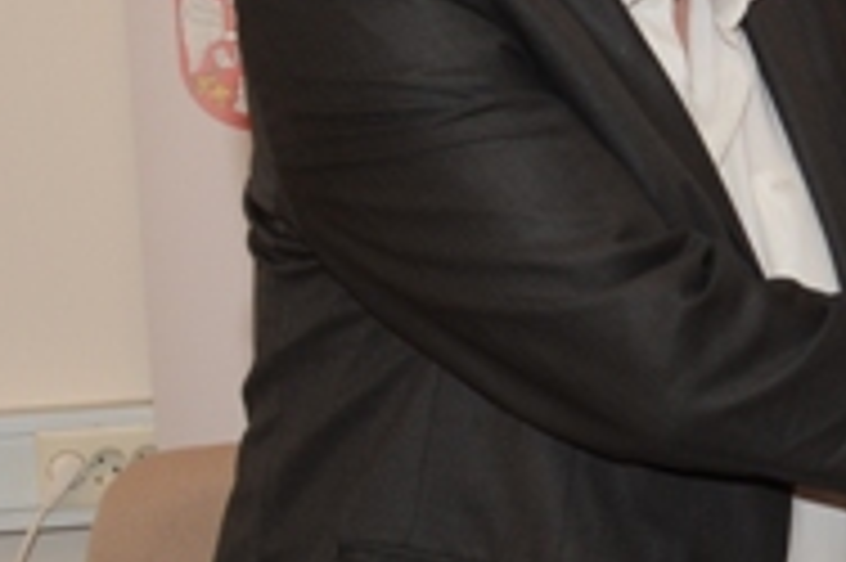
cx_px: 1233
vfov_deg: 9.0
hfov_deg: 12.8
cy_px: 351
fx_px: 3592
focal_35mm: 153
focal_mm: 24
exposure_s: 1/60
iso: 320
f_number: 5.6
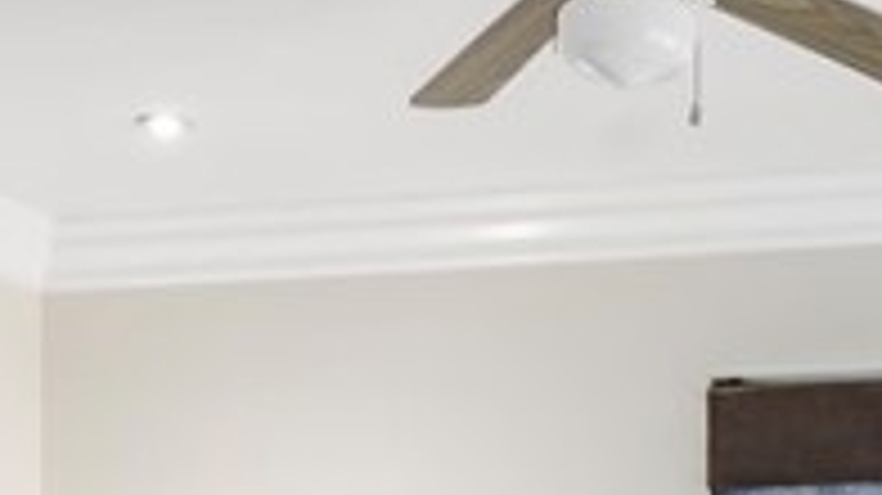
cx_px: 670
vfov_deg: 11.7
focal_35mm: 96
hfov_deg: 22.1
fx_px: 2238
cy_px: 866
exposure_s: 1/30
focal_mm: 17.5
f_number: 7.1
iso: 400
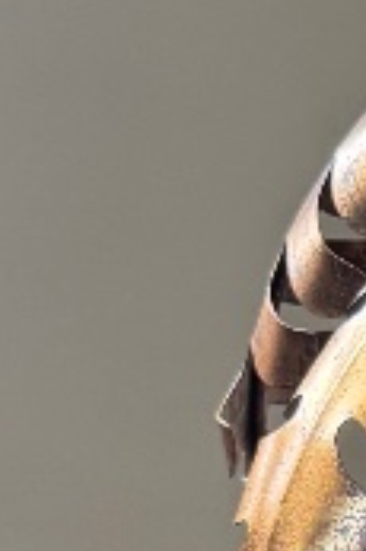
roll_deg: -0.8
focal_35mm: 173
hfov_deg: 6.9
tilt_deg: -7.9
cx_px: 1197
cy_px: 854
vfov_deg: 11.4
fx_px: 2643
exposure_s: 1/95
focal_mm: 6.76
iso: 200
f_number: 1.78
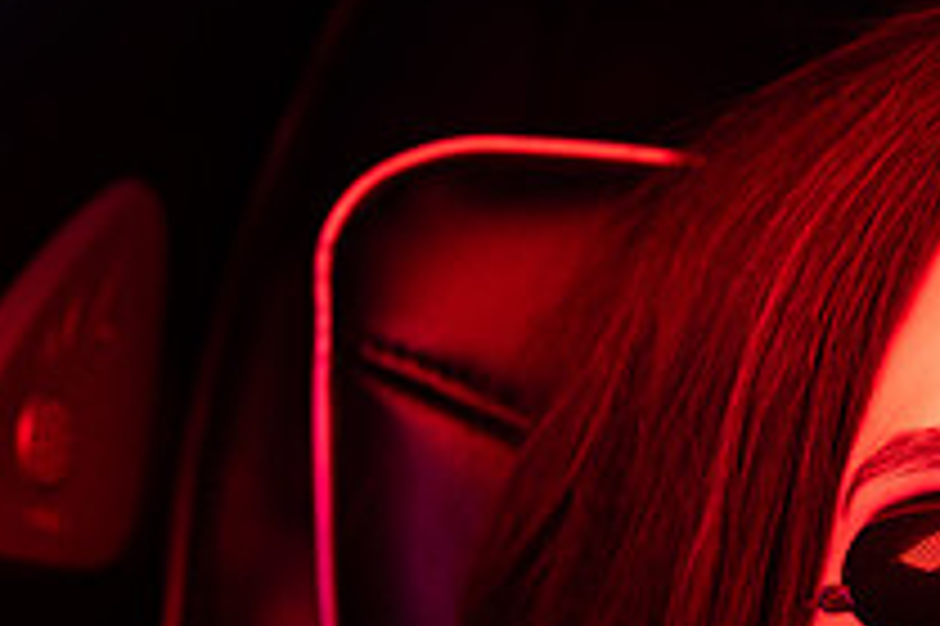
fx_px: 3626
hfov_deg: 14.4
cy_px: 484
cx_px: 1039
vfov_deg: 9.8
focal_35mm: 139
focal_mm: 50
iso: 200
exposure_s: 1/50
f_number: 4.5
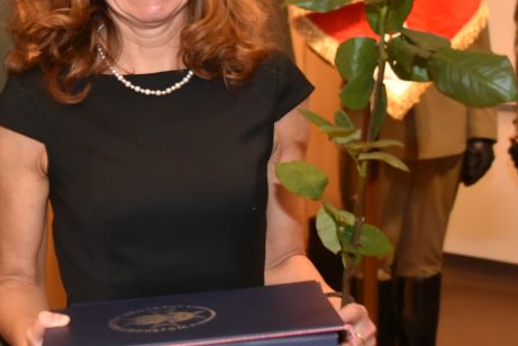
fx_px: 1440
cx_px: 19
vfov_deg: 13.5
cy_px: 16
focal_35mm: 100
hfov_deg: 19.9
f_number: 4.2
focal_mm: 45
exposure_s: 1/60
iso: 3200
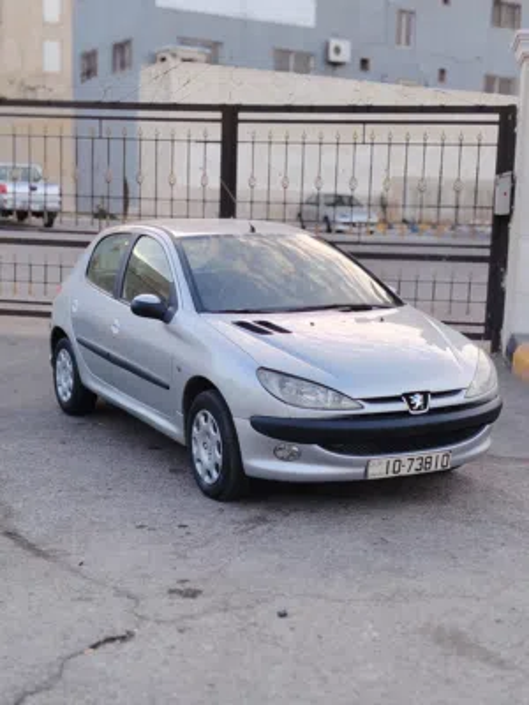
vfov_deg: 40.4
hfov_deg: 30.9
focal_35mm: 47
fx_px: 958
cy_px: 352
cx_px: 264
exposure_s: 1/187
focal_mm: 5.25
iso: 100
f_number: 3.5
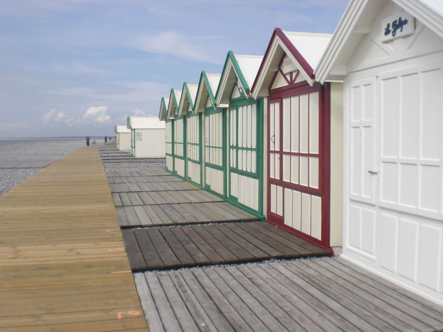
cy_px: 166
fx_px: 486
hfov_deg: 49.0
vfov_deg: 37.7
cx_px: 222
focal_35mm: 38
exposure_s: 1/640
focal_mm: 6.3
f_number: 4.4
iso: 50
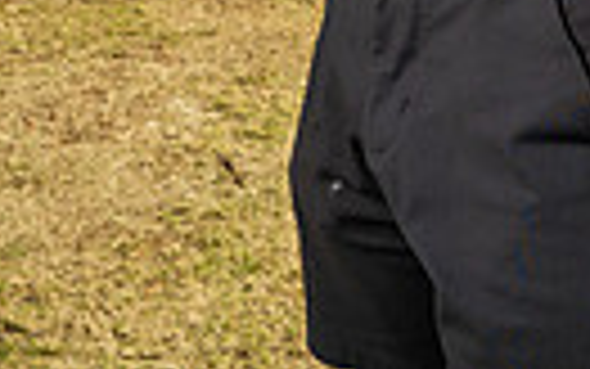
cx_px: 531
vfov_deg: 9.1
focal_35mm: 123
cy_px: -639
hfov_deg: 16.7
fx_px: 1979
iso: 200
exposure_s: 1/250
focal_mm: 35
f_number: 9
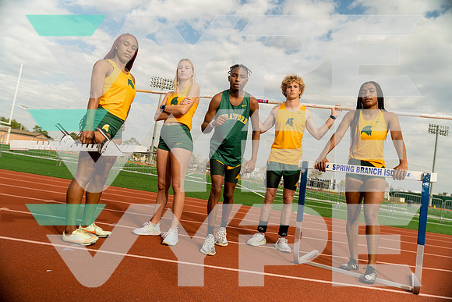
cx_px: 226
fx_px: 327
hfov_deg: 69.4
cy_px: 151
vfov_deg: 49.6
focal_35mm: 26
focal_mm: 26
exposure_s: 1/250
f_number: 3.5
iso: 250
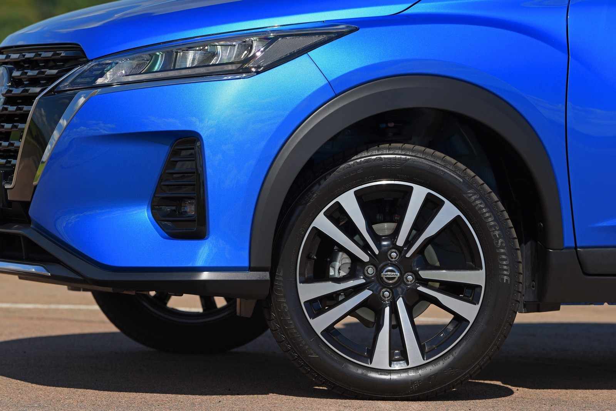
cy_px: 206
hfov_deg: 12.1
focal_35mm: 170
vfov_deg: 8.1
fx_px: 2910
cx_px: 308
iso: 250
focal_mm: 170
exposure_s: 1/400
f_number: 5.6
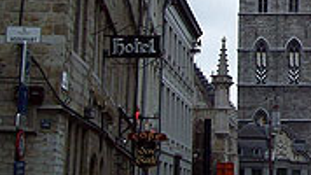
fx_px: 816
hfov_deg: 20.3
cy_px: -47
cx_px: 365
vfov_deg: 11.9
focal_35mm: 99
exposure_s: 1/176
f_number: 2.7
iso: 80
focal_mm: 6
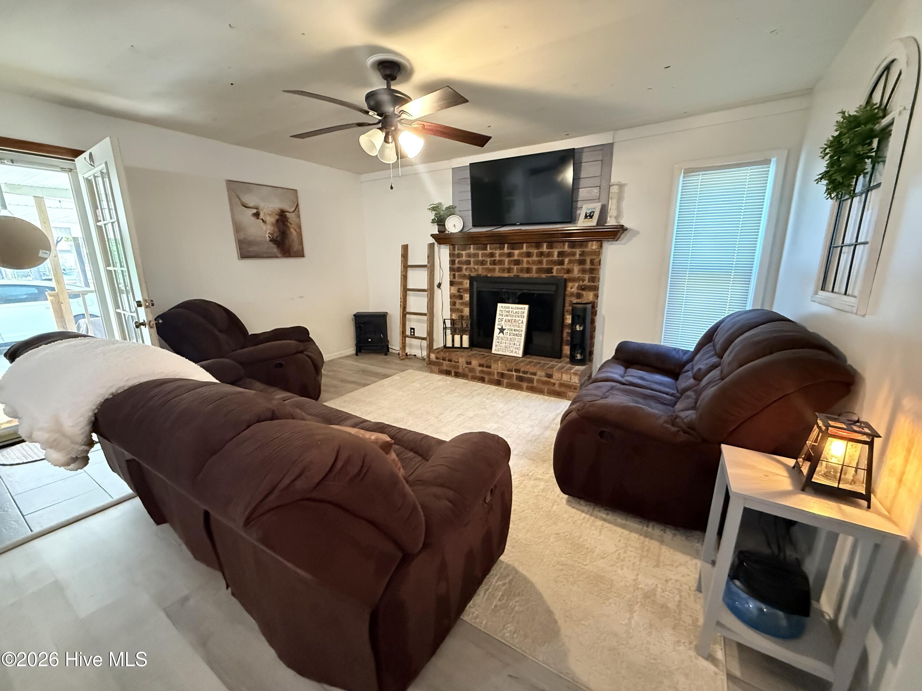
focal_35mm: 14
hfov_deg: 102.1
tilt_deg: -12.4
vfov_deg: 85.7
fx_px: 373
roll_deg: +0.4
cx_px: 461
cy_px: 346
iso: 1000
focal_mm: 2.22
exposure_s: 1/40
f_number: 2.2
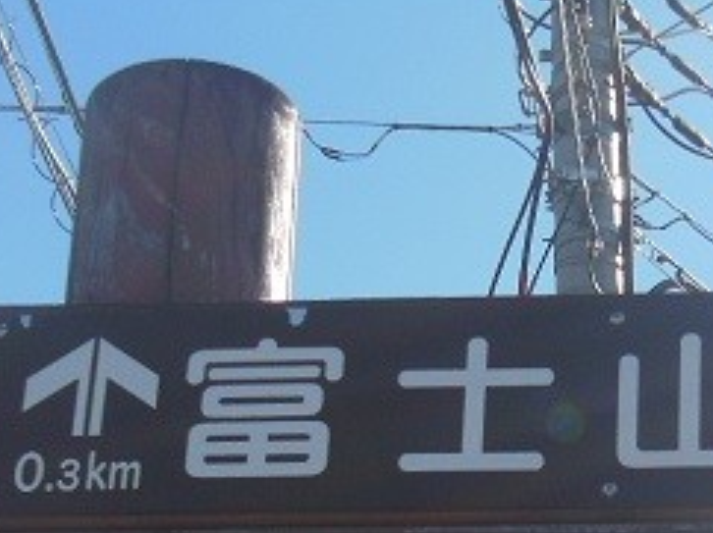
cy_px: 418
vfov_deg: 9.9
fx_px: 3066
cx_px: 616
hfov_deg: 13.2
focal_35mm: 149
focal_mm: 8
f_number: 4.4
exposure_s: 1/640
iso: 125
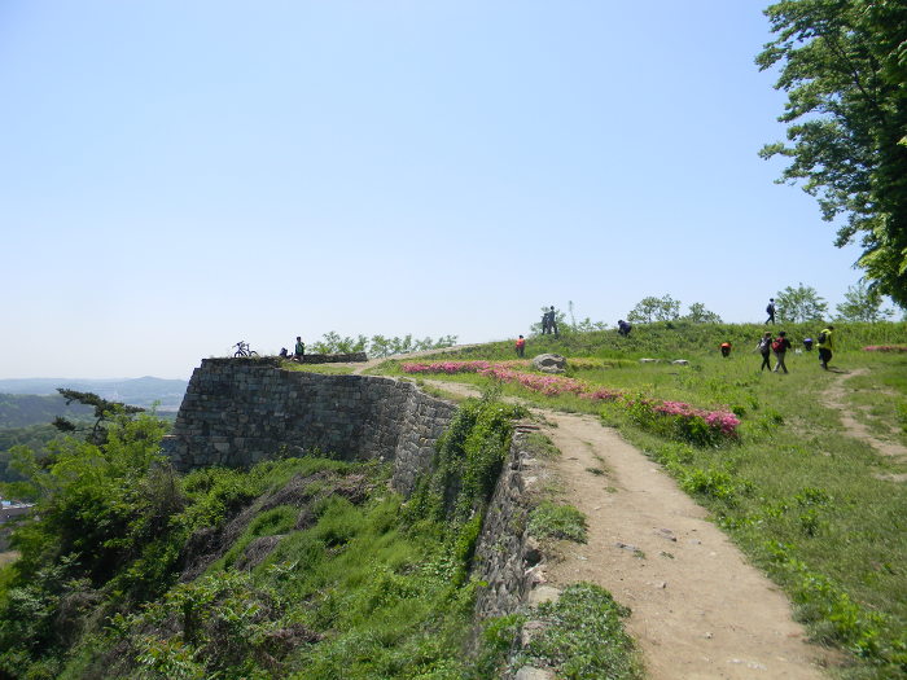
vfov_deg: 49.7
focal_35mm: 28
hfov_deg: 63.4
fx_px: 734
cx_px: 454
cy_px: 340
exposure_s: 1/276
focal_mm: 5
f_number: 7
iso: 80
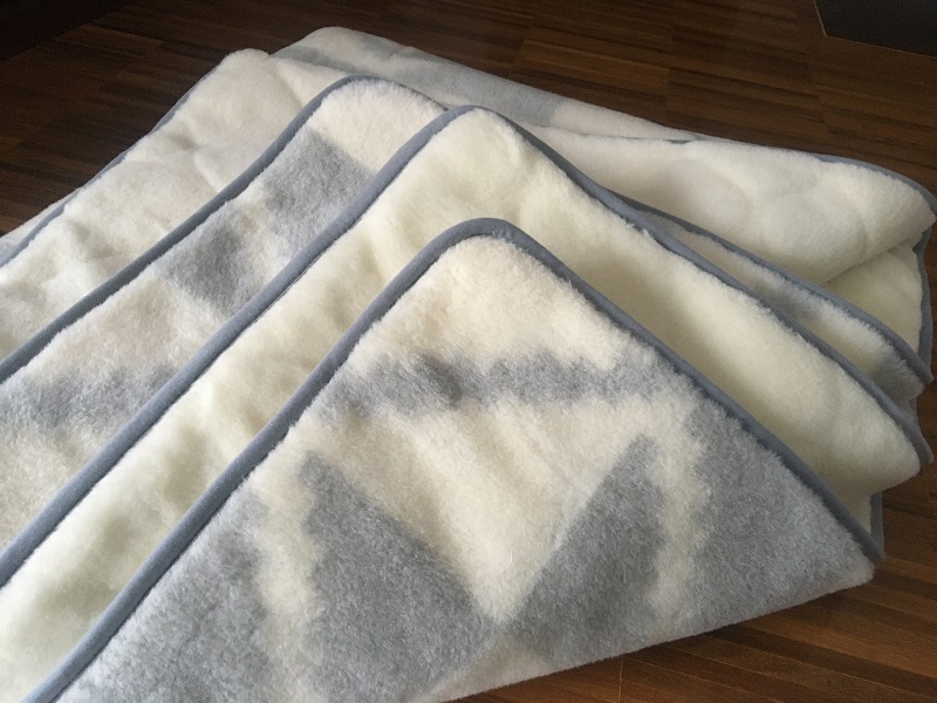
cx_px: 468
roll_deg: -7.3
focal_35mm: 29
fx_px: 785
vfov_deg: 48.2
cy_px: 352
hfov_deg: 61.7
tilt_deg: -41.7
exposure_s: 1/33
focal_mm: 4.15
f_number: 2.2
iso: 200
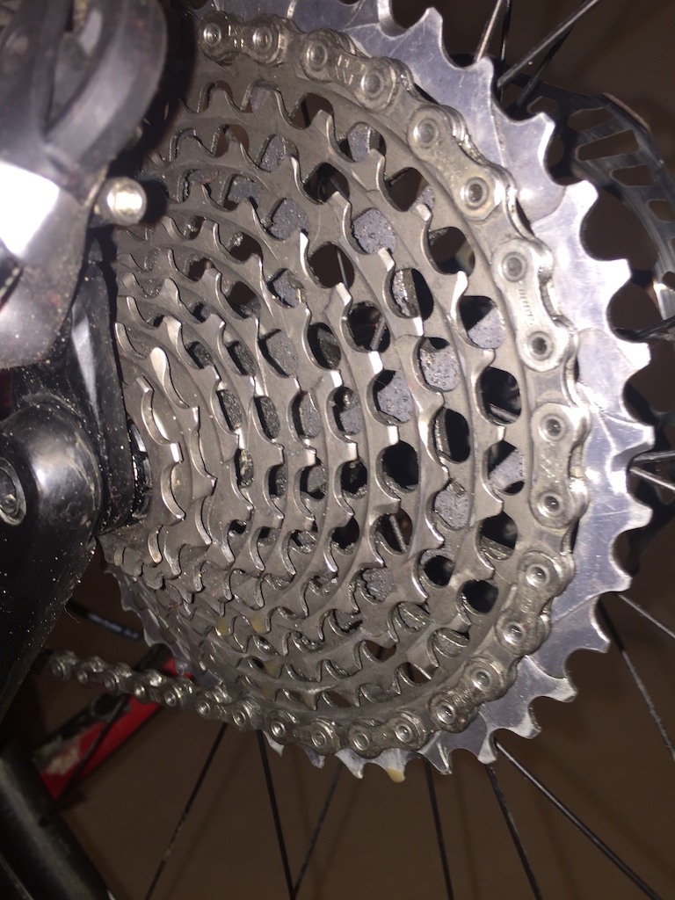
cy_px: 450
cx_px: 338
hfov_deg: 48.2
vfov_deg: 61.7
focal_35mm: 29
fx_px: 754
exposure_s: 1/31
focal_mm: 4.15
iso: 32
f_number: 2.2
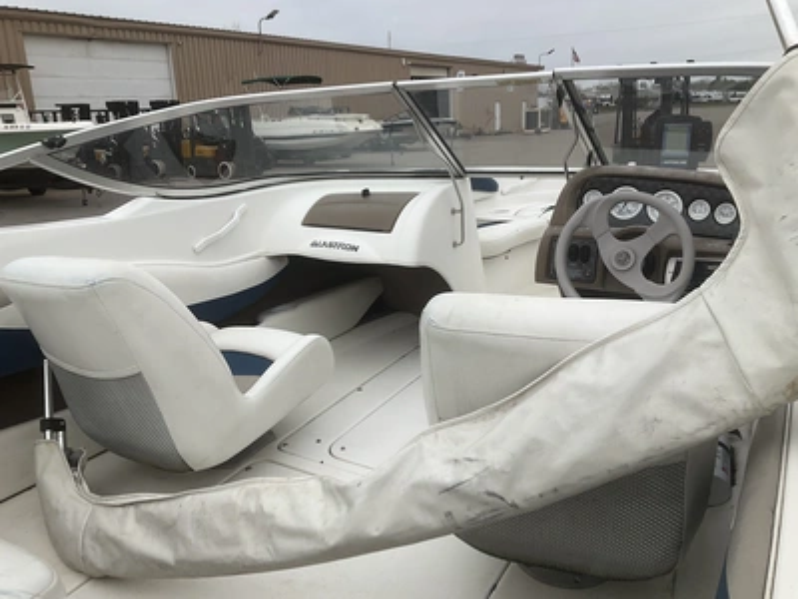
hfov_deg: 61.7
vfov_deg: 48.2
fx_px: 669
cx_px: 399
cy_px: 300
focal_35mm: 29
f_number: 1.8
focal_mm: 3
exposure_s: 1/2538
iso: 25
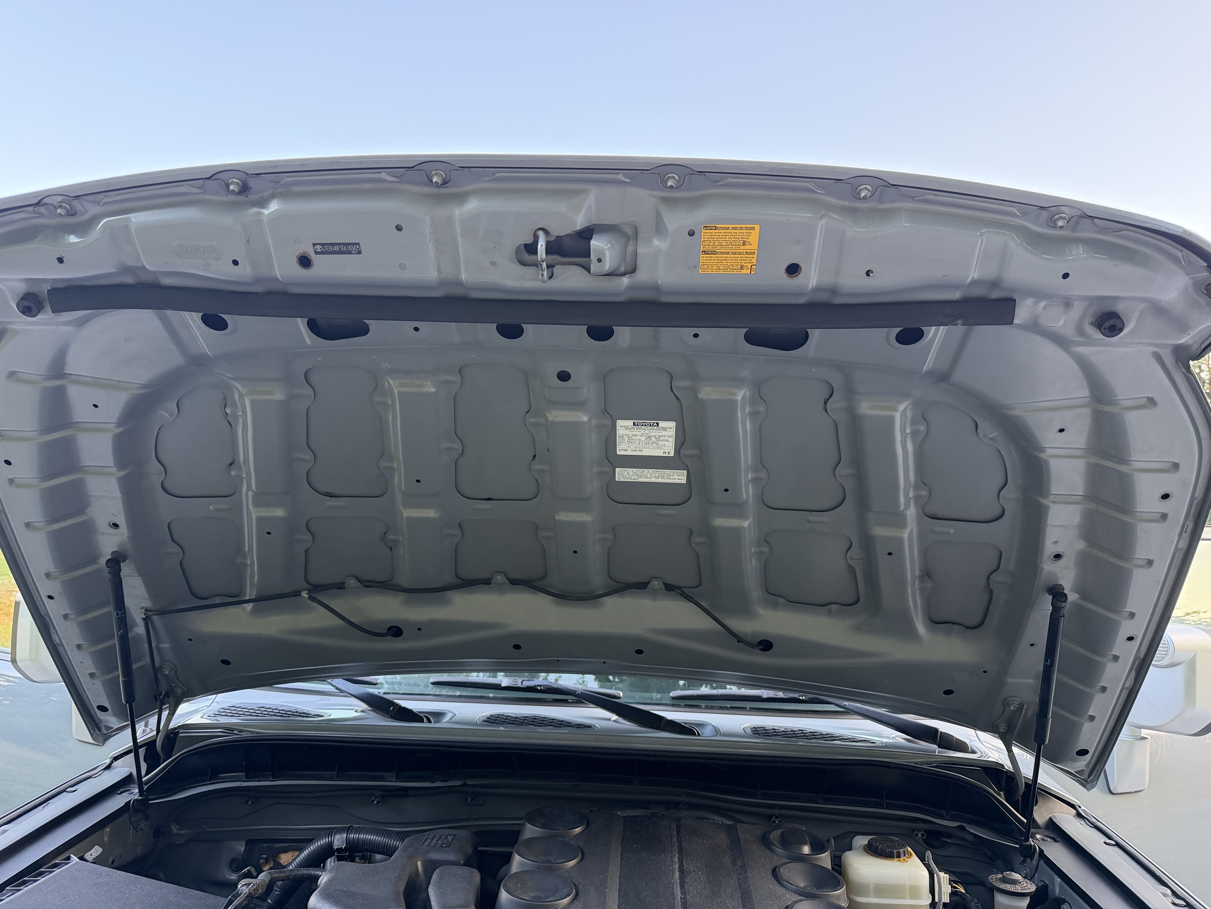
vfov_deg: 56.8
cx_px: 606
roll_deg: -0.1
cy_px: 454
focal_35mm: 24
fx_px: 840
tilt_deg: +7.2
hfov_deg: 71.6
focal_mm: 6.76
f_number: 1.78
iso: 200
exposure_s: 1/62
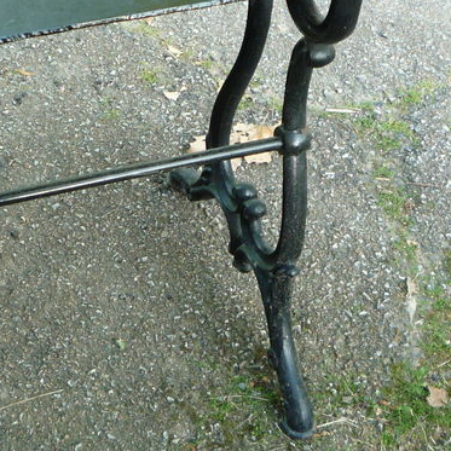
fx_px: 1047
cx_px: 80
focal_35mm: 71
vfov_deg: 24.3
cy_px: 169
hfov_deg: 23.9
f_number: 3.3
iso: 125
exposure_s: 1/30
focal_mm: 5.2
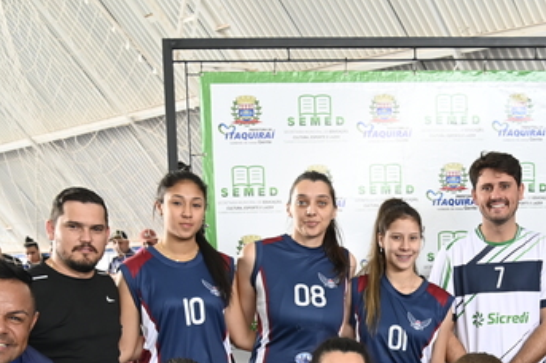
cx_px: 422
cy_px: 416
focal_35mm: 63
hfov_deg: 31.3
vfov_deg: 20.4
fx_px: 955
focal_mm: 24
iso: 1000
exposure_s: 1/125
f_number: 4
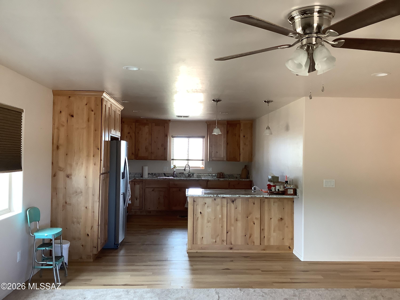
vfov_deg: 45.4
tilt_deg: +0.3
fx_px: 358
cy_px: 150
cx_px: 200
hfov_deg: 58.4
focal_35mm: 31
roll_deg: -0.6
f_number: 2.4
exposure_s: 1/60
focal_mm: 3.3
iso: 125
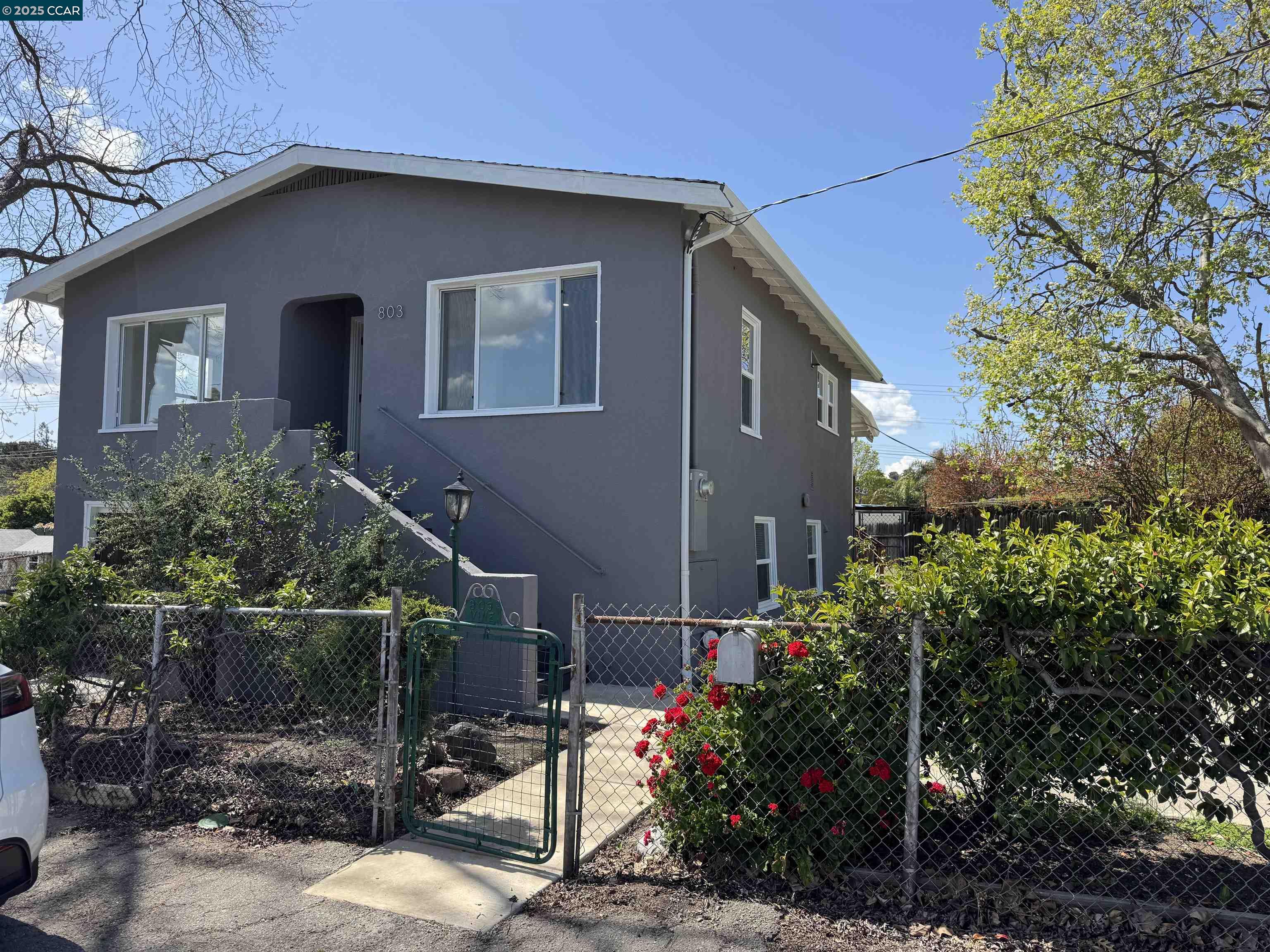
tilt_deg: +2.8
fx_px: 881
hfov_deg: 71.6
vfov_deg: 56.8
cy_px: 476
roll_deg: -1.4
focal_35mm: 24
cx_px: 635
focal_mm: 6.76
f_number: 1.78
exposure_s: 1/2415
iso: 80
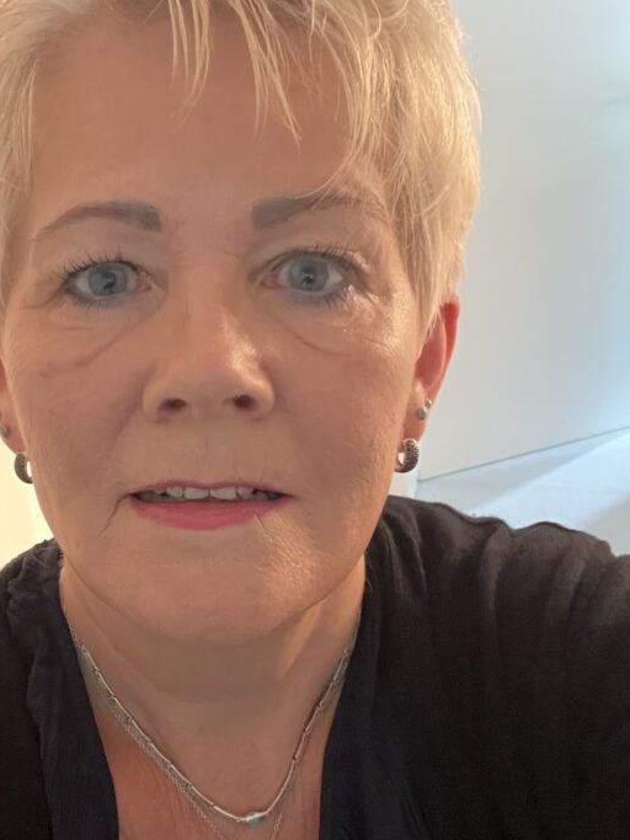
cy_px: 508
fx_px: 1092
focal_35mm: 45
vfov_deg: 41.9
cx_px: 165
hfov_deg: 31.6
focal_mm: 2.71
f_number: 2.2
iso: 800
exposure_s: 1/17
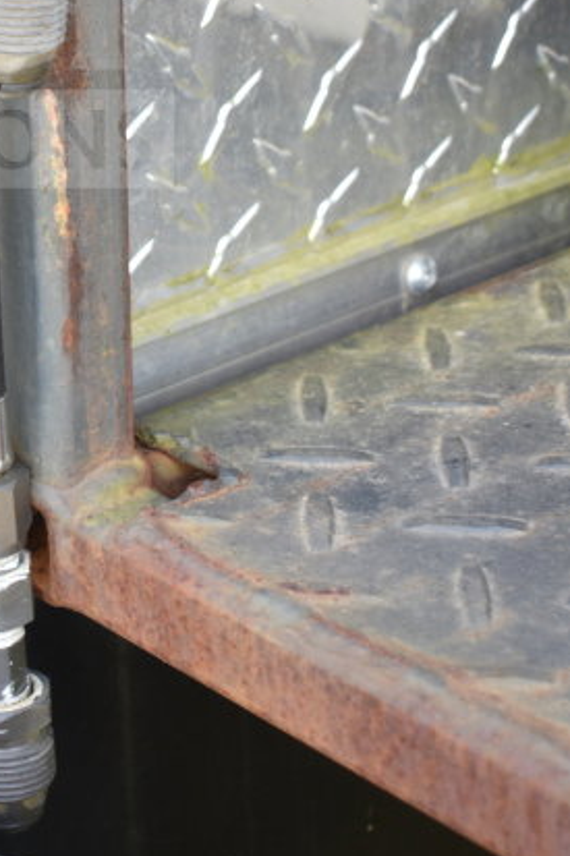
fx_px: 2686
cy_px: 24
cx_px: -60
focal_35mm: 113
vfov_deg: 17.7
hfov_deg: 11.9
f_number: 4.5
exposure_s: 1/60
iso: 200
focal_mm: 34
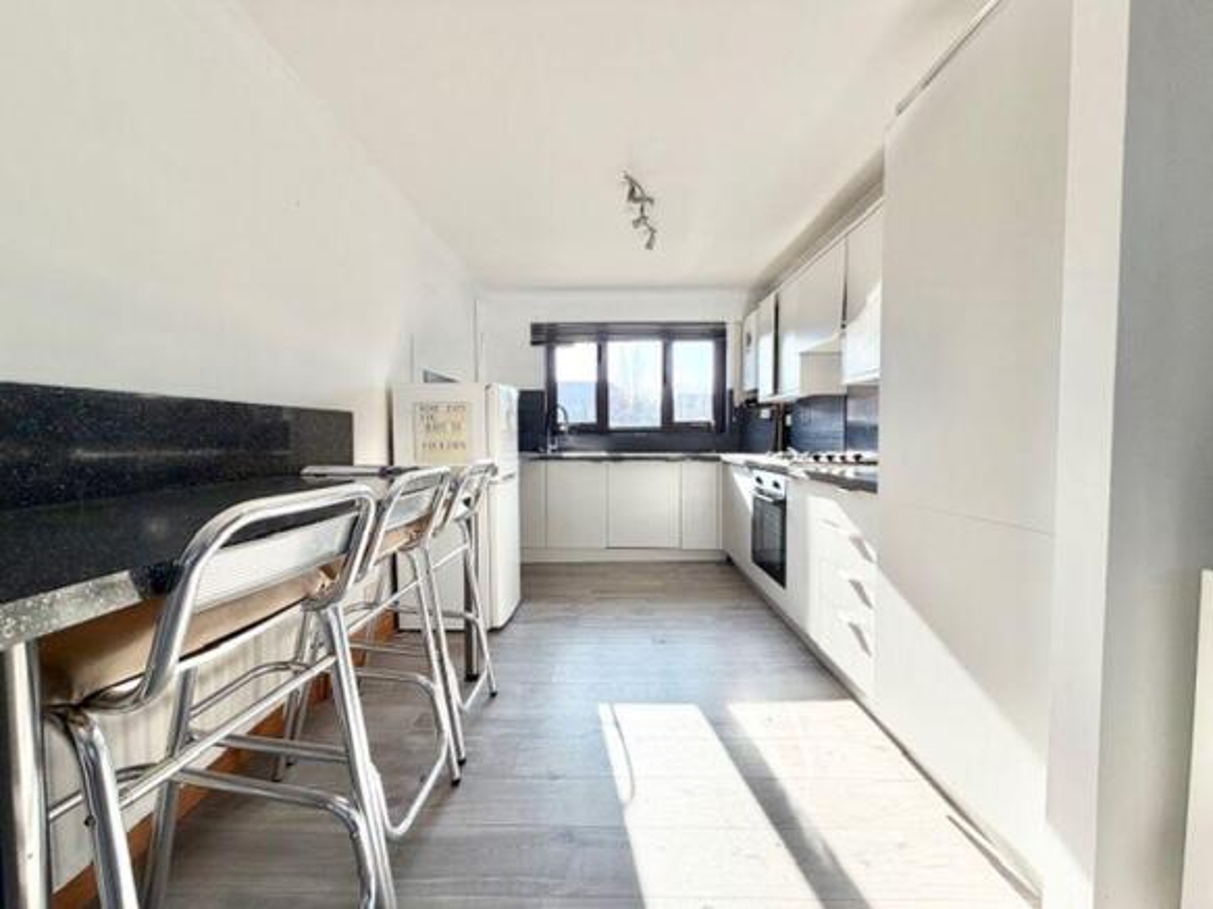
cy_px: 454
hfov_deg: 102.1
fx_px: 490
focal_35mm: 14
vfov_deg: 85.7
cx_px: 606
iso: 50
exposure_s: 1/154
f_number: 2.2
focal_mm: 2.22
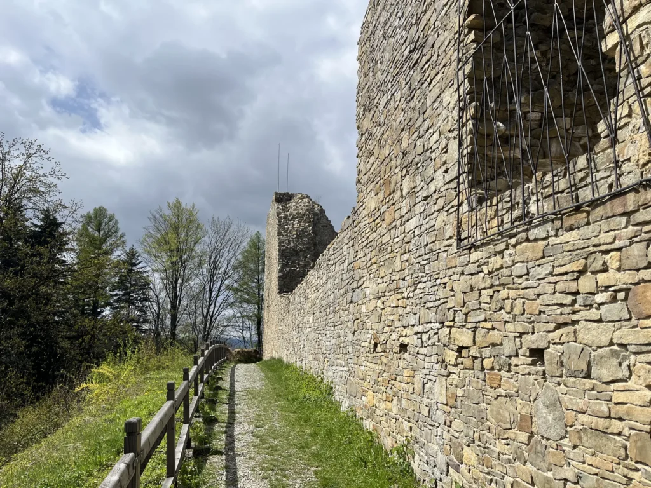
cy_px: 244
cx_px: 326
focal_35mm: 26
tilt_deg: +10.6
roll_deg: +1.0
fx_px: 489
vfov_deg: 53.1
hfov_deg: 67.3
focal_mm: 5.1
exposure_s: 1/5848
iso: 50
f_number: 1.6
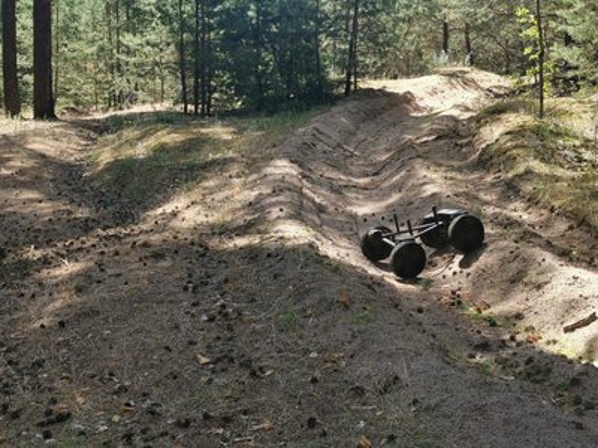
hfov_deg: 36.8
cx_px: 299
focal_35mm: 52
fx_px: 898
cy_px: 224
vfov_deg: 28.0
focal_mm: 4.75
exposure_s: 1/381
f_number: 1.8
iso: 50
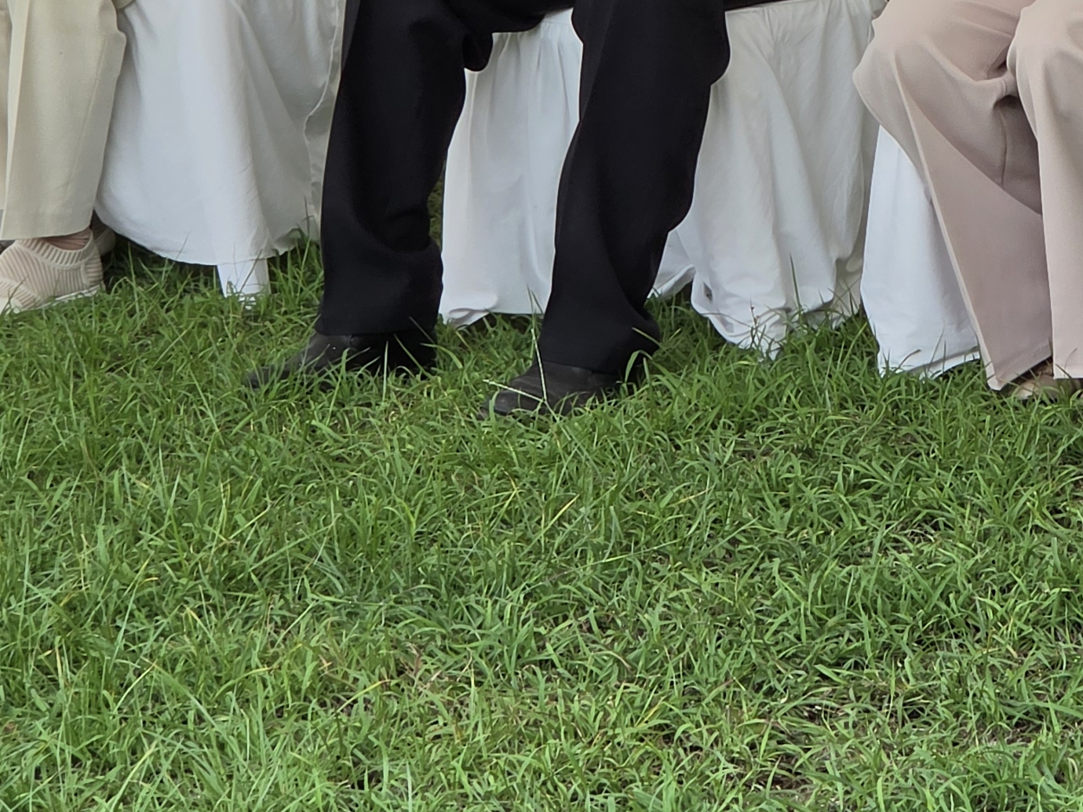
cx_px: 1079
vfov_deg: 7.3
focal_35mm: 200
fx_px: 6257
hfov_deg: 9.8
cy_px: -334
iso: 25
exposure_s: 1/580
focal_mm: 7
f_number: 2.4
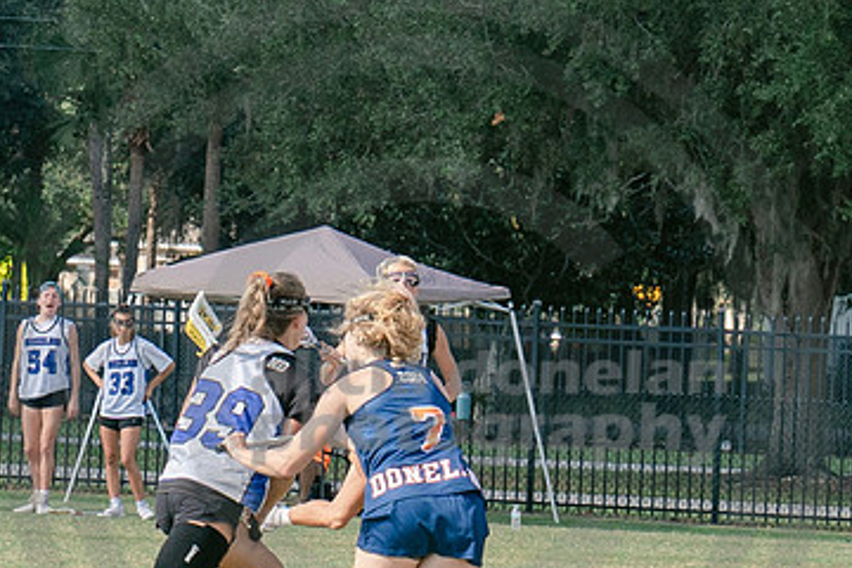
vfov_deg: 3.8
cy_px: 410
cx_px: 494
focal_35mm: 358
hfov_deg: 5.8
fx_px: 8472
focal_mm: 70
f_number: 5.6
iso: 250
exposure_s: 1/800
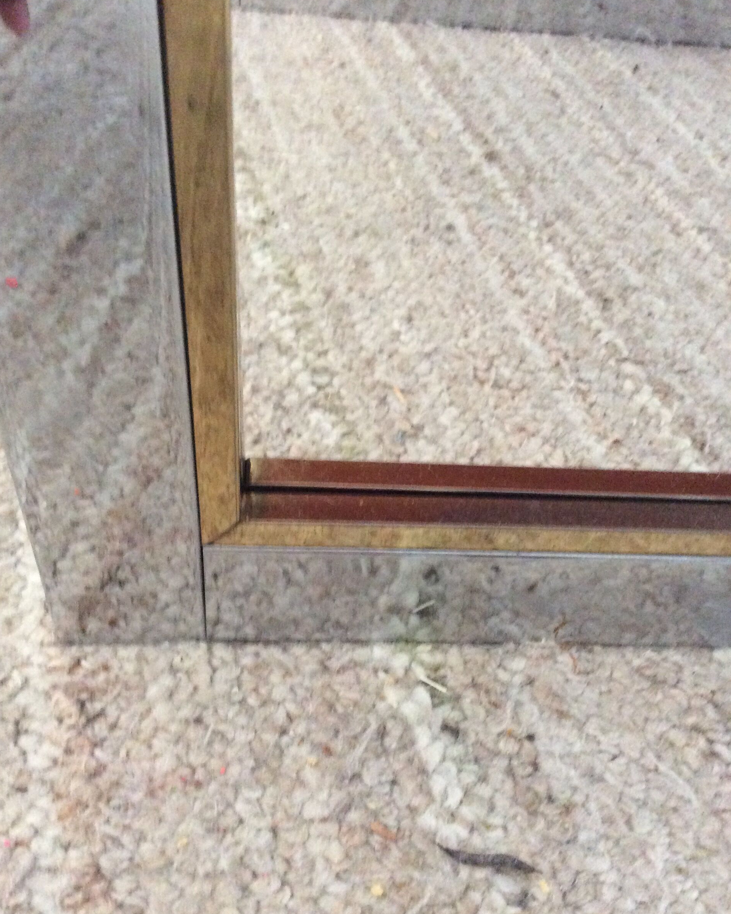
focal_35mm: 34
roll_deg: -6.3
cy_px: 480
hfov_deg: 43.4
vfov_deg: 52.8
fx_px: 920
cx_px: 362
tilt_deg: -44.9
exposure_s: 1/17
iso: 400
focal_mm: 3.3
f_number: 2.4
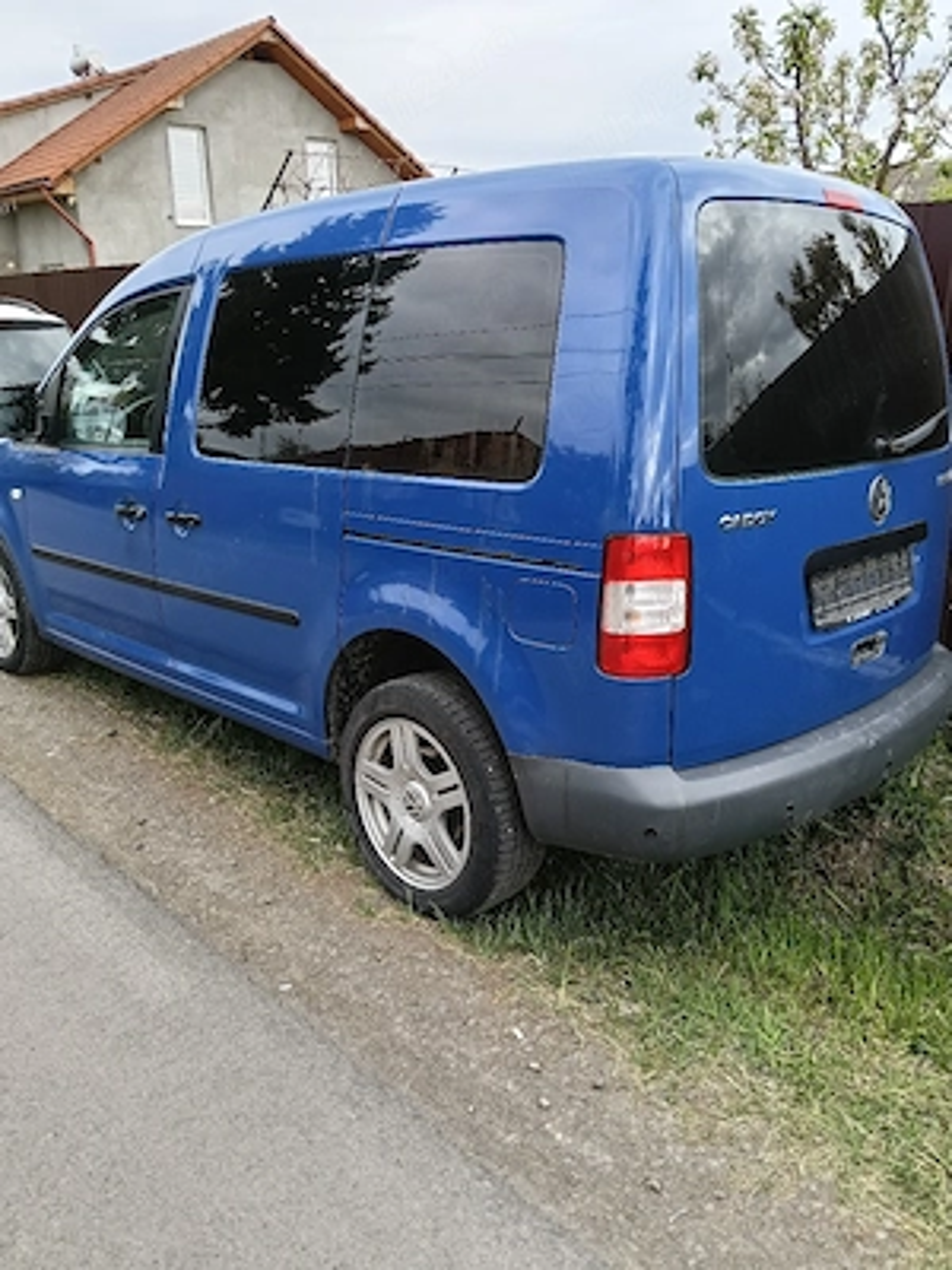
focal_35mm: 27
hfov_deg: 51.4
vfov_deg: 65.3
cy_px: 635
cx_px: 476
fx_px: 990
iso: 64
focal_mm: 3.98
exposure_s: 1/101
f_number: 1.8
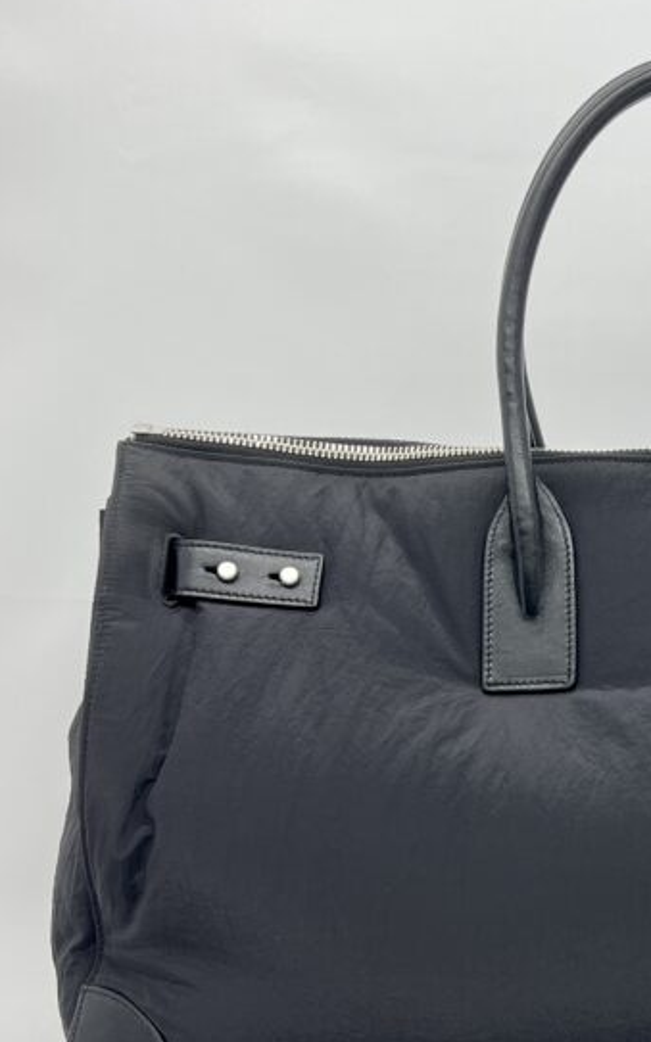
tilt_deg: -5.1
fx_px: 1477
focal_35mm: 52
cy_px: 679
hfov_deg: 23.5
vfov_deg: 38.5
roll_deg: +0.5
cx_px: 687
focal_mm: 5.7
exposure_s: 1/115
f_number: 1.5
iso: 32
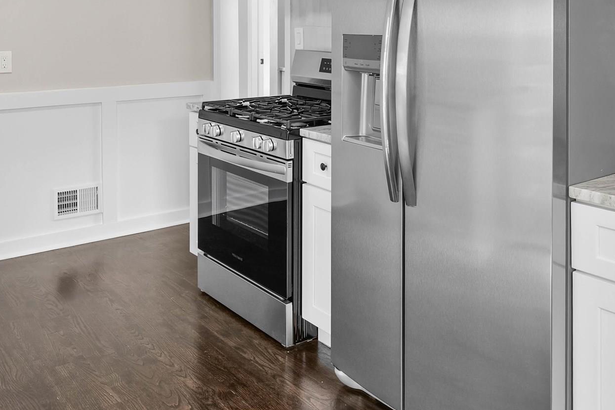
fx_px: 632
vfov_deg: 33.0
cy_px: 2
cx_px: 320
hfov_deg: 51.9
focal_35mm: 37
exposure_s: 1/10
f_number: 7.1
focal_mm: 15
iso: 400
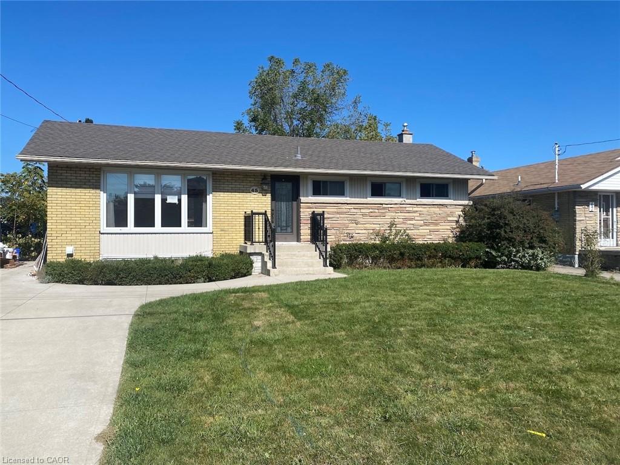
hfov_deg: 67.3
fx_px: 466
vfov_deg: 53.1
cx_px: 310
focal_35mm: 26
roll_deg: +1.1
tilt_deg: +0.1
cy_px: 232
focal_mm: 4.25
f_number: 1.8
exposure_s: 1/3401
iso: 32
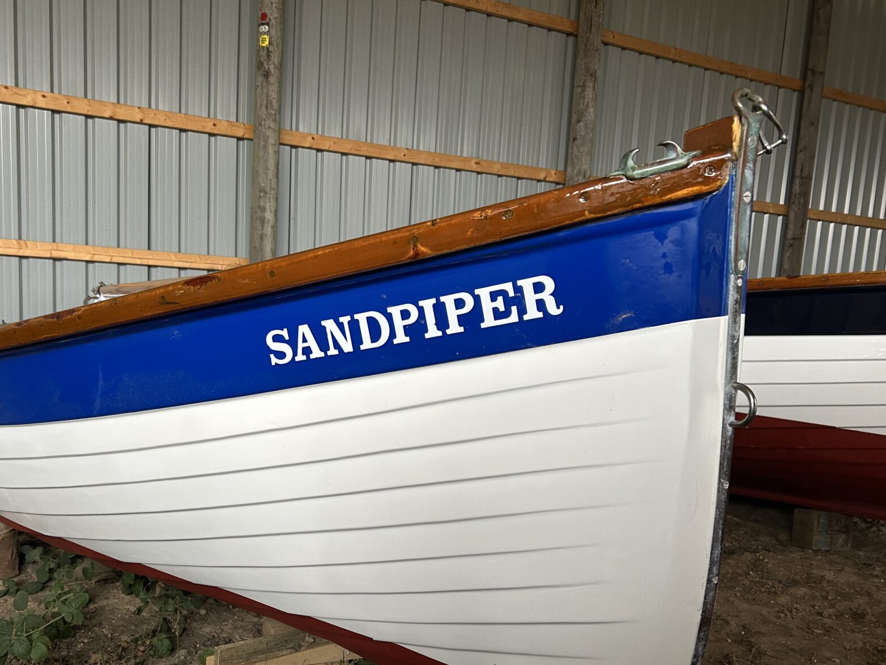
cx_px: 358
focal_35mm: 32
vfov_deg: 43.9
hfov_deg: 56.4
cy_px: 405
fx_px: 819
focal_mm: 5.7
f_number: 1.5
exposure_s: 1/60
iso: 160
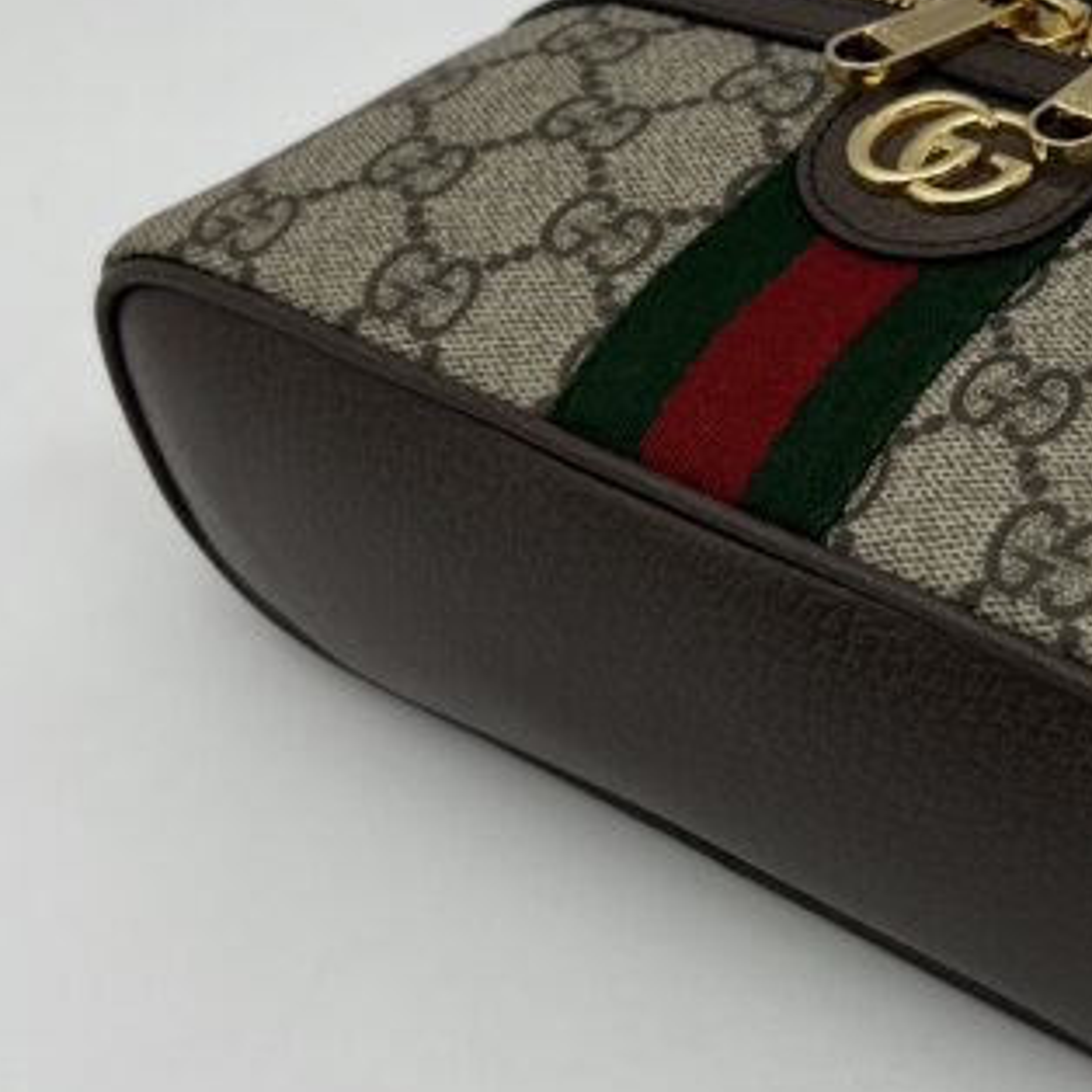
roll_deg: +8.0
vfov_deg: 23.0
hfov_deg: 22.4
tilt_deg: -44.3
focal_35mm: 75
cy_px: 473
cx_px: 1029
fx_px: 2677
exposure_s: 1/375
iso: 50
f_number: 1.5
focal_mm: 5.7
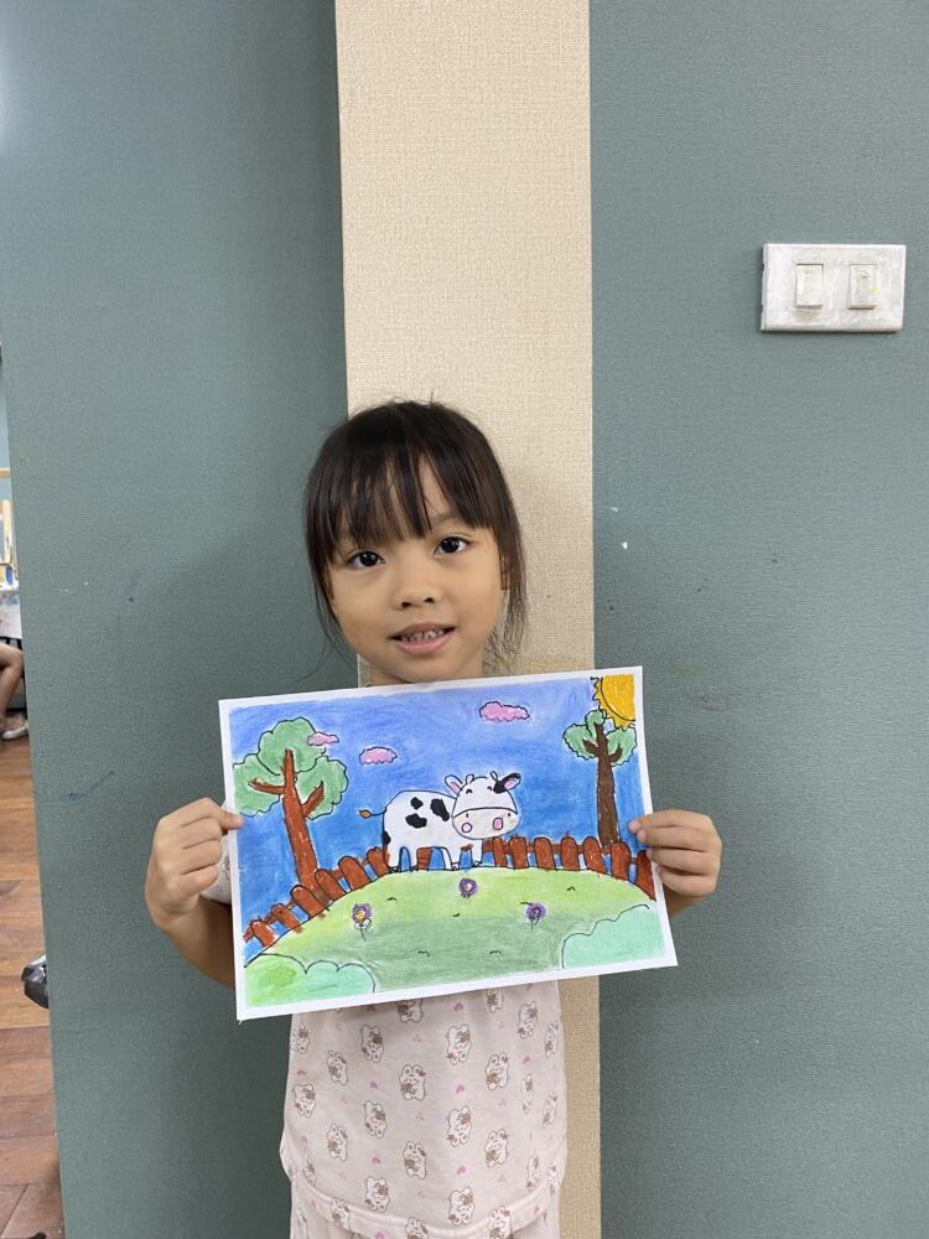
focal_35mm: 26
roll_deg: +1.1
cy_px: 620
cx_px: 464
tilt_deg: -6.1
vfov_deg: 67.3
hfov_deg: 53.1
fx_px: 930
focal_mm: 4.25
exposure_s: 1/50
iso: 64
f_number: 1.8
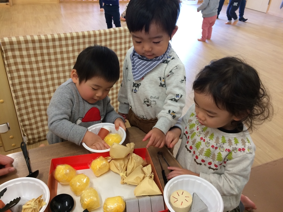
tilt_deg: -31.2
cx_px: 142
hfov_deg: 61.7
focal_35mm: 29
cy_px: 106
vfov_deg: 48.2
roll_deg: -5.0
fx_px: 237
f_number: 2.2
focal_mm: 4.15
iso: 100
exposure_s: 1/30
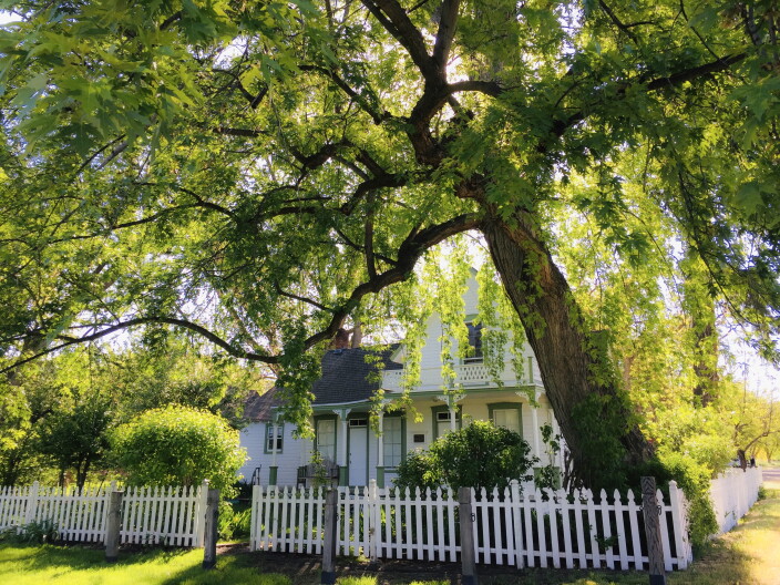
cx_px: 390
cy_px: 292
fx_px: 653
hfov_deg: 61.7
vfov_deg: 48.2
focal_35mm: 29
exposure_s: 1/366
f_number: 2.2
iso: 32
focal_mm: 4.15
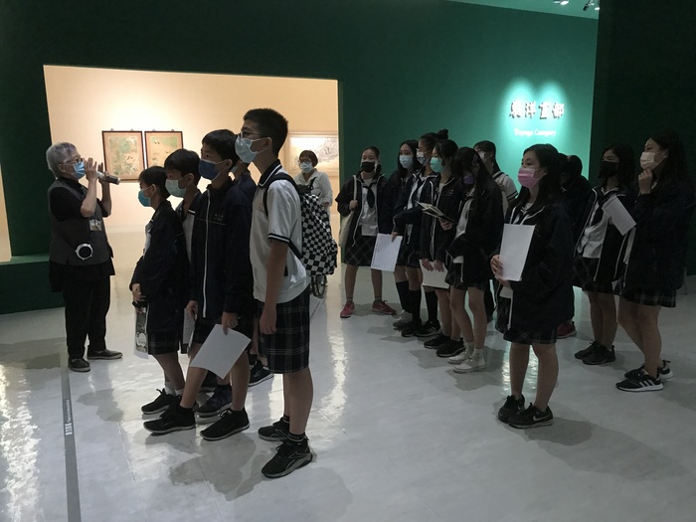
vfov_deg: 49.7
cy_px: 261
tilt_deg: -9.4
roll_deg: +0.5
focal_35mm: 28
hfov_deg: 63.4
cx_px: 348
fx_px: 563
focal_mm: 3.99
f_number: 1.8
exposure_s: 1/6
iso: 80
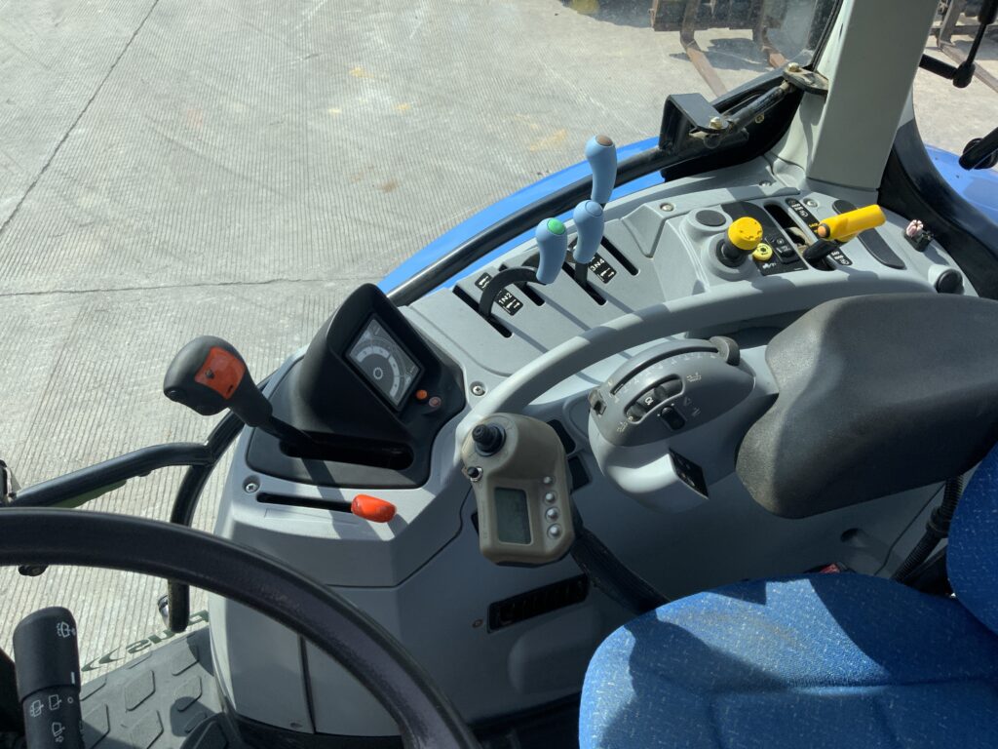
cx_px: 499
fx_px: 836
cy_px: 374
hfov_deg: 61.7
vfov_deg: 48.2
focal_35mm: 29
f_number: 1.8
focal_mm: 3
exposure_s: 1/781
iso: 16
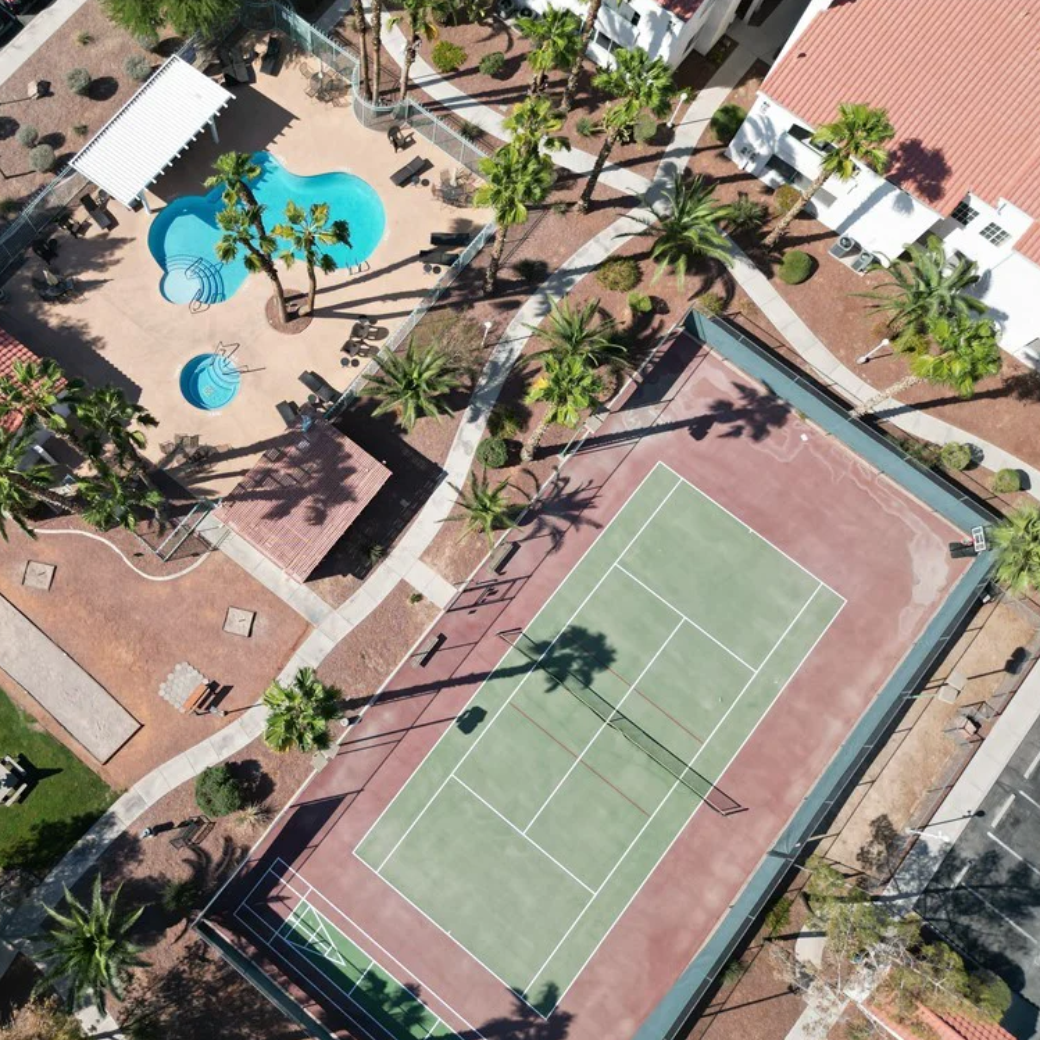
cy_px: 529
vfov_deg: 55.6
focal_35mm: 29
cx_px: 378
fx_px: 986
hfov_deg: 54.9
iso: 150
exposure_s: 1/3200
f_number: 1.7
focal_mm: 6.72
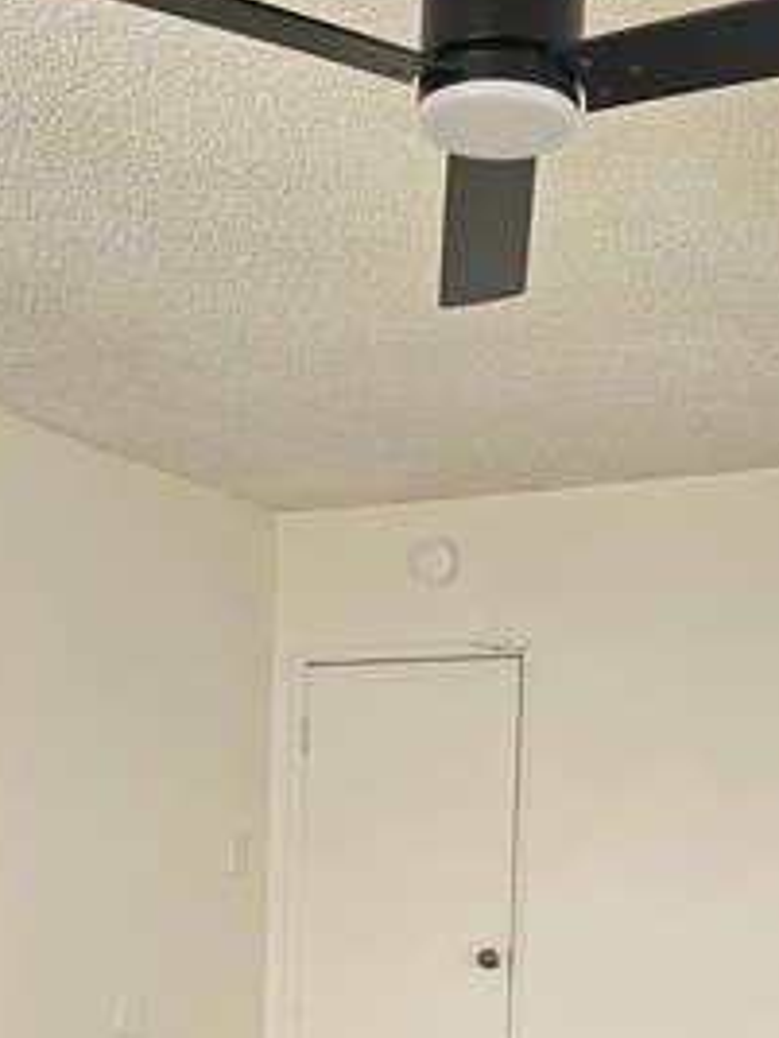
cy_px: 933
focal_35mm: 55
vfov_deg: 33.1
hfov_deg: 26.6
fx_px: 1650
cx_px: 407
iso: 500
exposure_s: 1/120
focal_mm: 6.3
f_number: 1.7
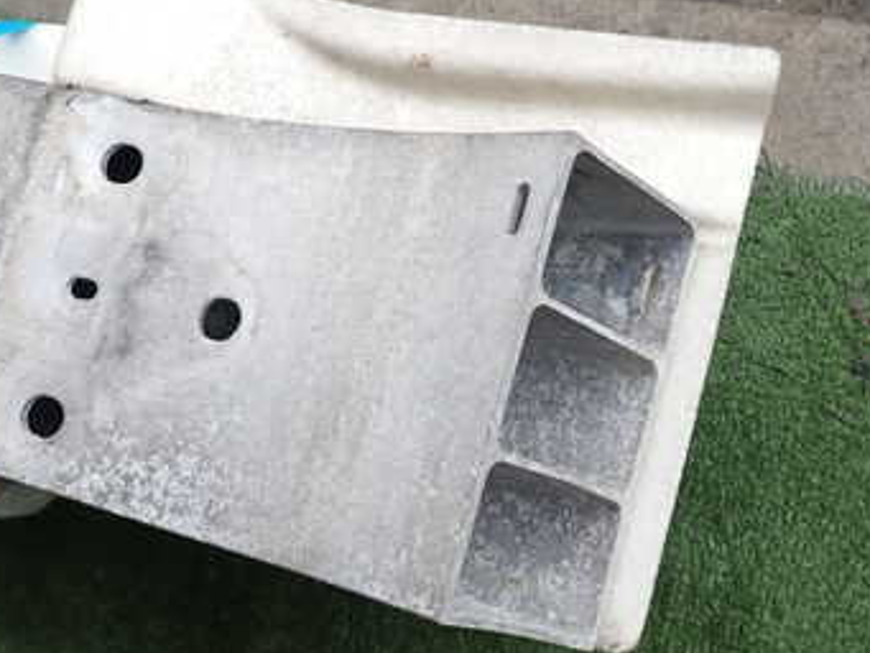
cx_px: 444
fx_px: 1106
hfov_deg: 42.9
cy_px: 383
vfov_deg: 32.8
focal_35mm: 44
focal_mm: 4.5
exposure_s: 1/200
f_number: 2.8
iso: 100
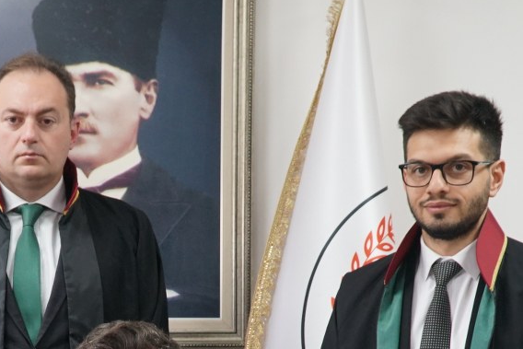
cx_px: 89
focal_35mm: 93
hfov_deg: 21.6
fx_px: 1351
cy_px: 414
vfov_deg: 14.3
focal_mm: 22
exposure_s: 1/60
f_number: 4
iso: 800
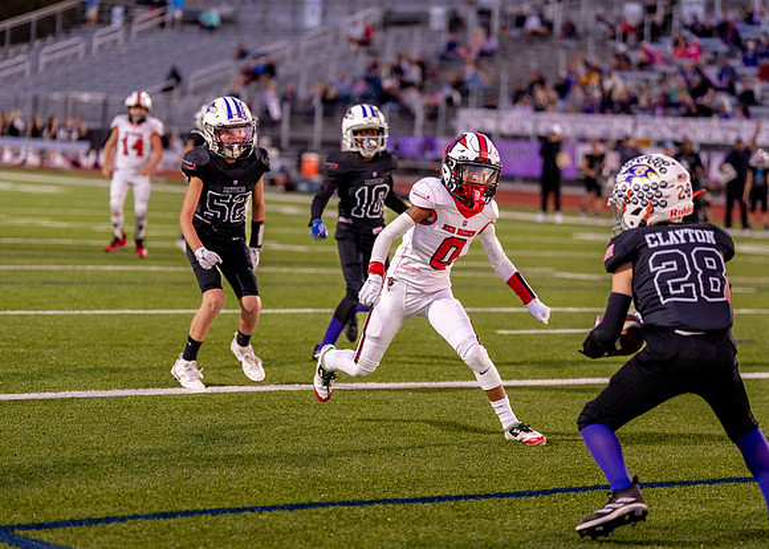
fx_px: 2700
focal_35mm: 124
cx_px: 384
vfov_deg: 11.6
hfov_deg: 16.2
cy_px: 274
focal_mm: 118
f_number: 2.8
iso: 1600
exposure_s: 1/1000
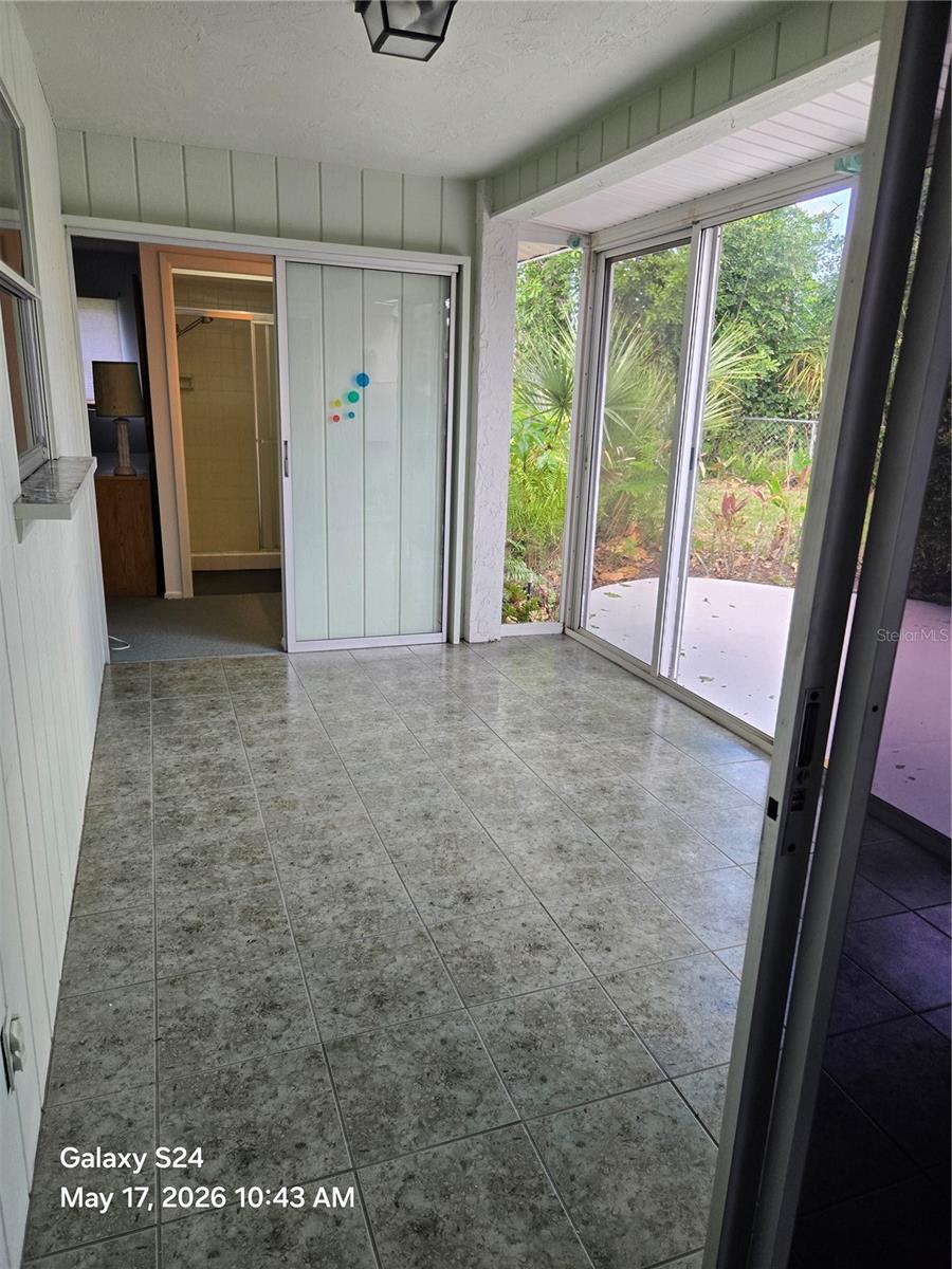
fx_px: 843
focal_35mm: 23
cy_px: 634
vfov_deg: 73.9
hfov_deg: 58.9
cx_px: 476
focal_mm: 5.4
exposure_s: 1/180
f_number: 1.8
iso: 125
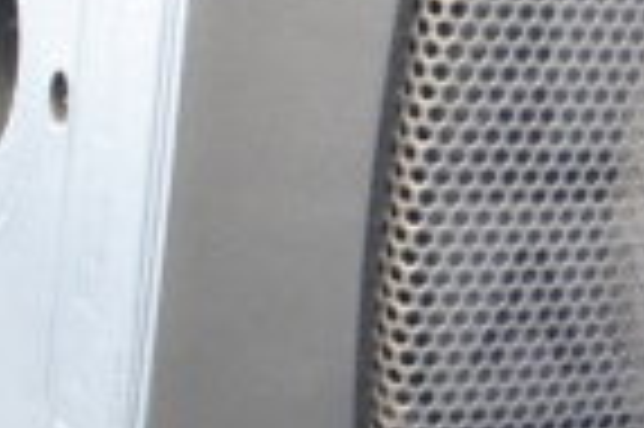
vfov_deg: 10.6
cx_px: 937
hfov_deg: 15.0
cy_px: 56
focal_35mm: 128
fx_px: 2287
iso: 4500
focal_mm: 20
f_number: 3.8
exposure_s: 1/30
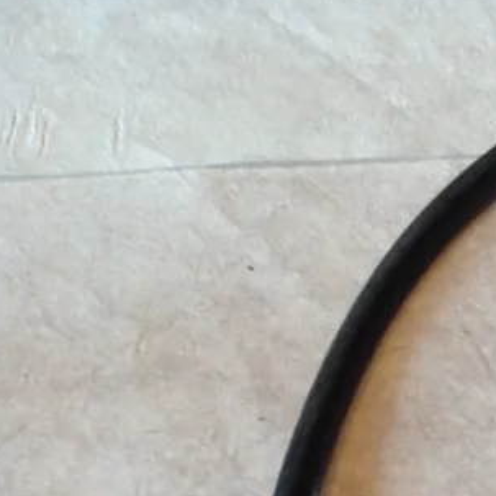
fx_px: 1654
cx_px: 810
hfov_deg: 15.3
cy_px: 601
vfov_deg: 16.3
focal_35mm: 102
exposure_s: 1/30
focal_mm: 4.28
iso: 50
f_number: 2.4
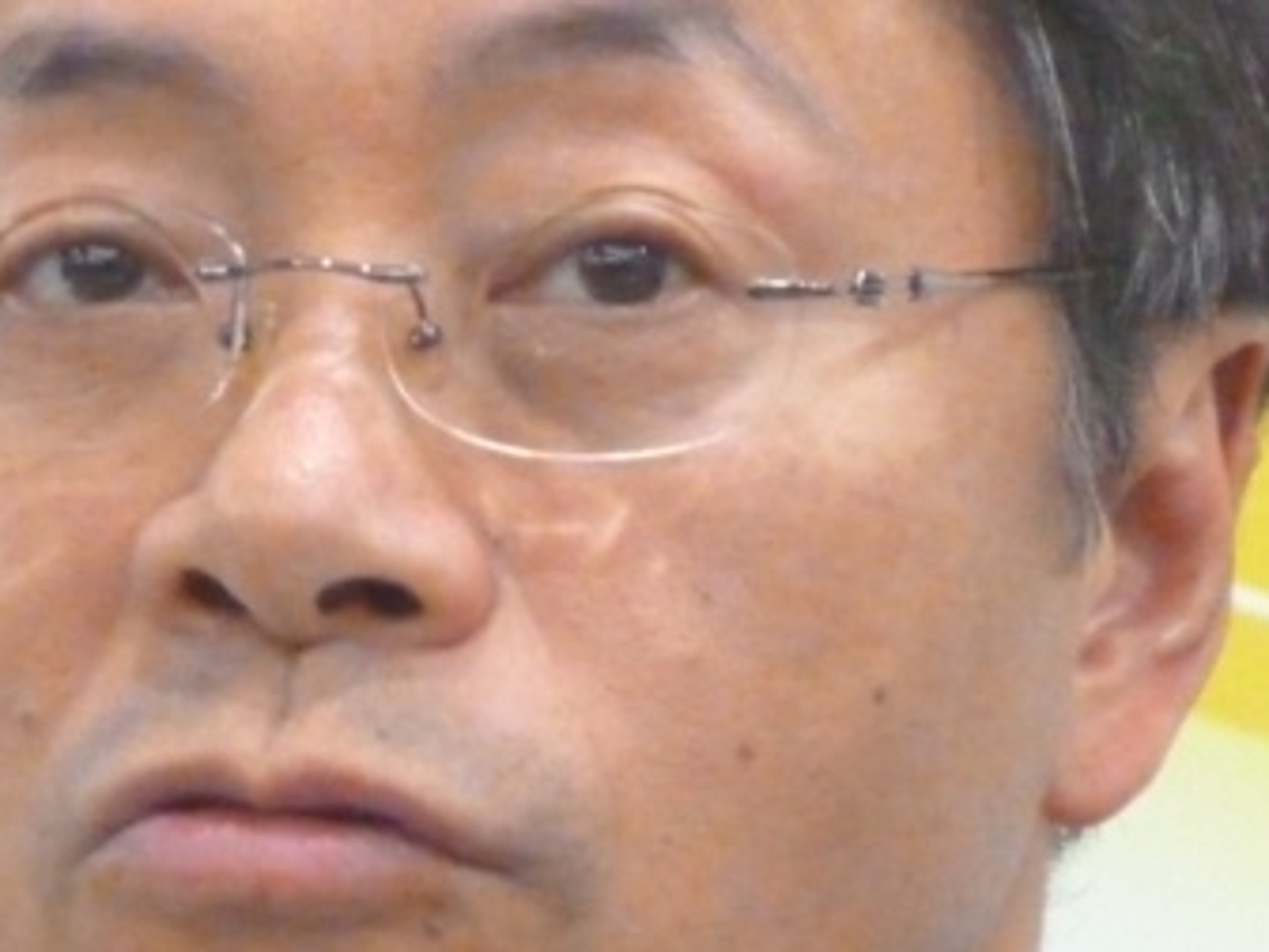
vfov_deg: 2.2
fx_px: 24635
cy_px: 476
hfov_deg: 2.9
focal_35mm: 672
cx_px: 119
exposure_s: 1/25
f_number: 4.7
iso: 1600
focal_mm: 39.7
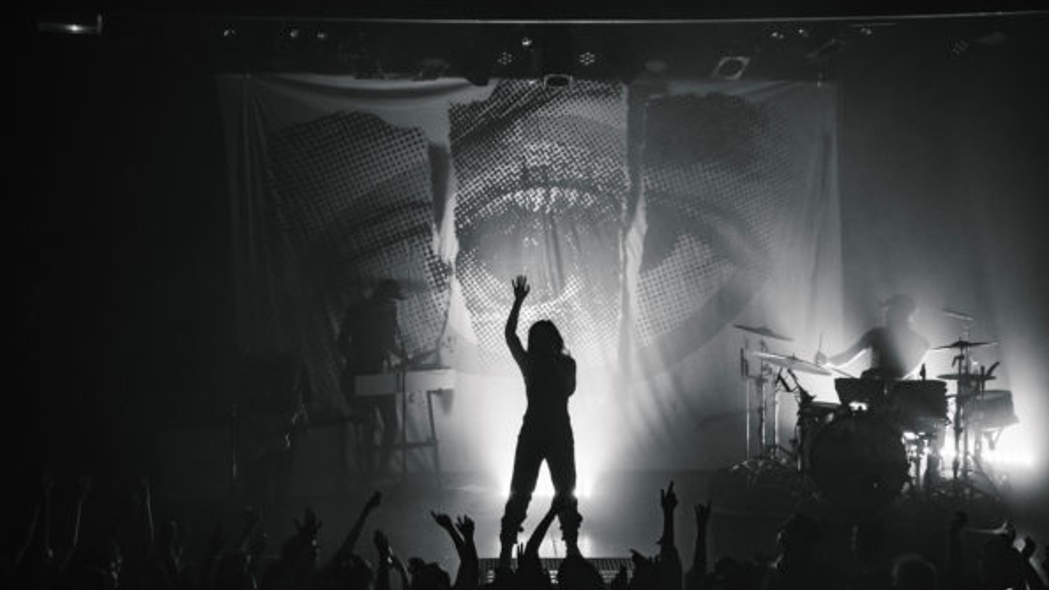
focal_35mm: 56
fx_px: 1544
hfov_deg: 37.5
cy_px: 348
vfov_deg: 21.6
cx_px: 528
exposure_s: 1/100
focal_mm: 35
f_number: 4.5
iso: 1250
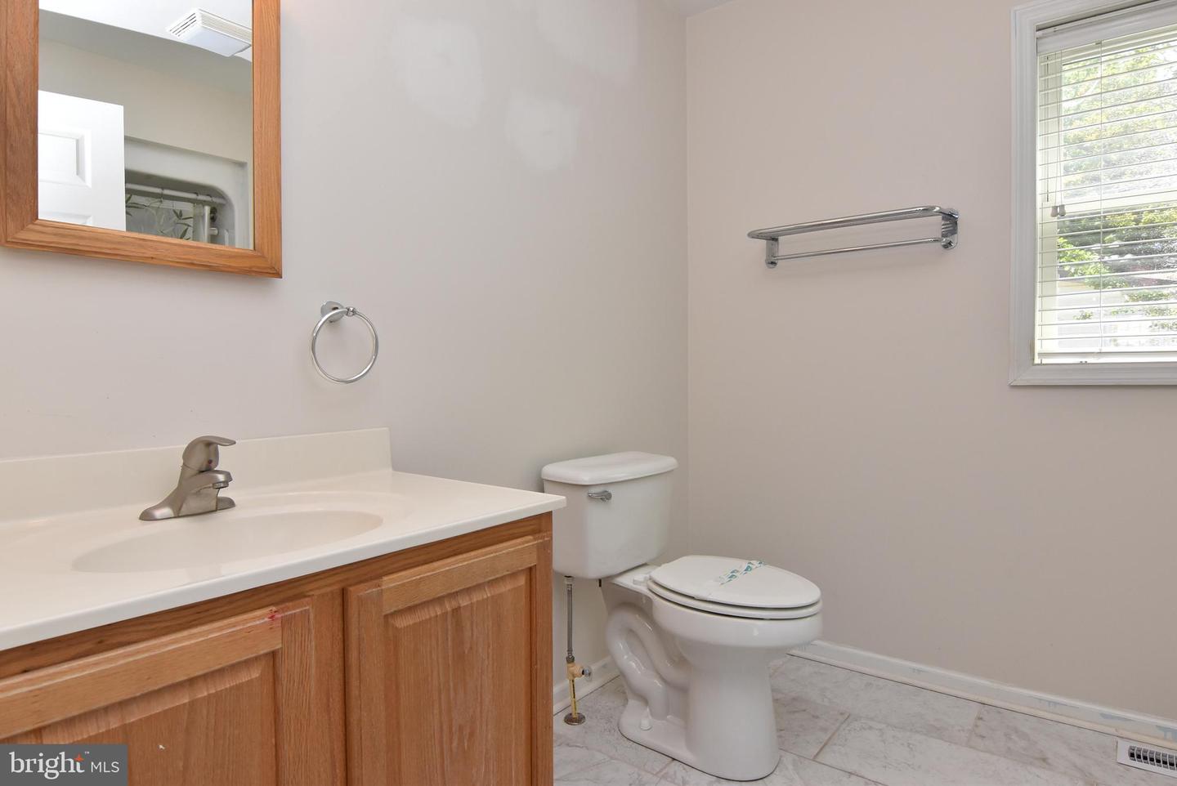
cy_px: 393
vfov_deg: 59.6
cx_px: 588
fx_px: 687
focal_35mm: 21
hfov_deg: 81.2
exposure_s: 1/125
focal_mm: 14
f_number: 10
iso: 800
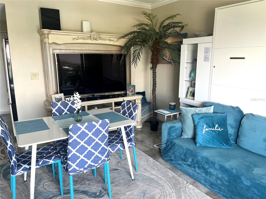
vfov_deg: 53.1
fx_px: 200
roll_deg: -0.2
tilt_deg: -12.5
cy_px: 100
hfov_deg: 67.3
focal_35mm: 26
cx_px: 133
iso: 100
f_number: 1.6
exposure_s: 1/122
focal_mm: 5.1
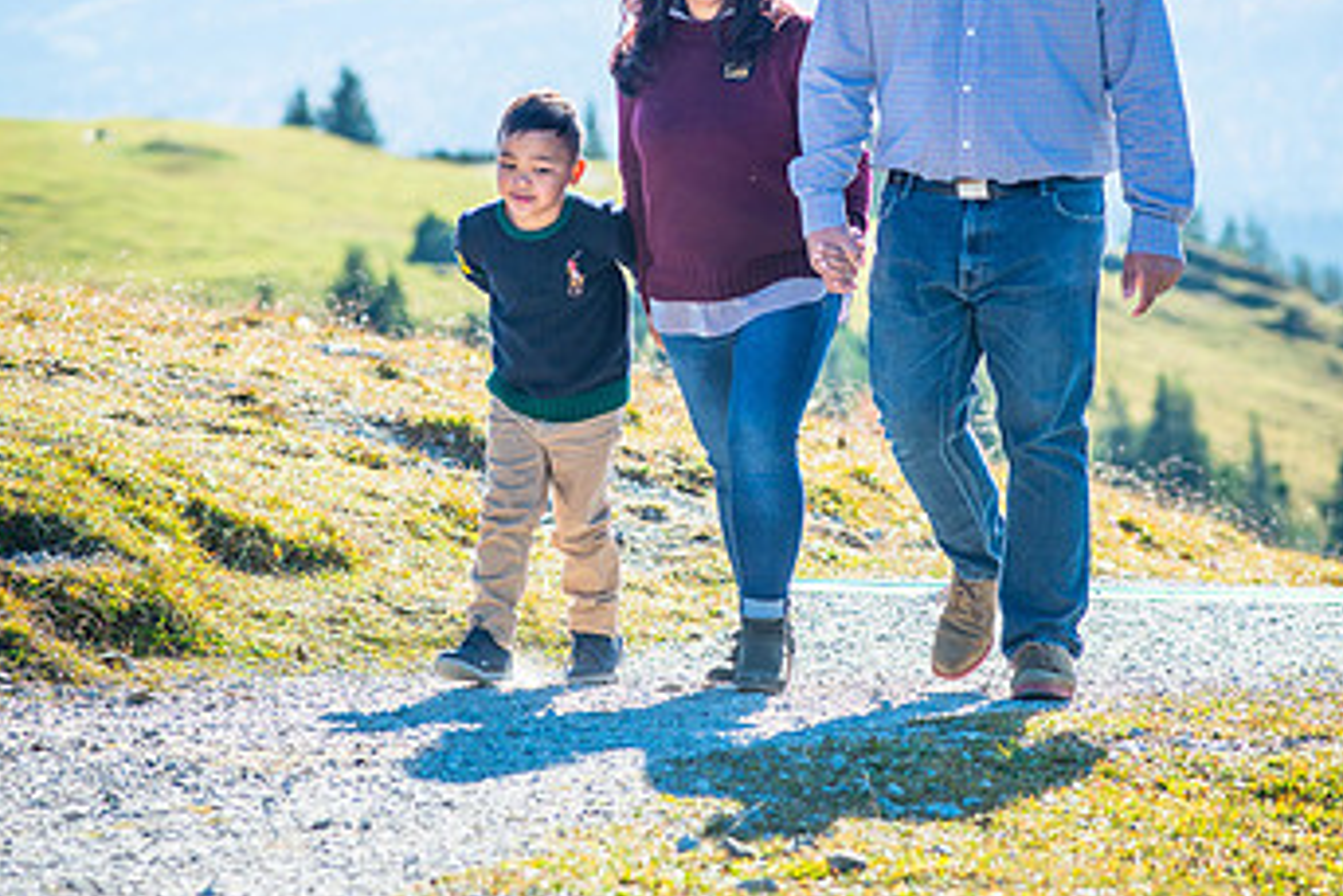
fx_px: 8509
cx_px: 756
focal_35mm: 228
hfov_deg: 9.0
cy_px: 260
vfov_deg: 6.0
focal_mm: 135
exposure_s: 1/800
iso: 125
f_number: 4.5
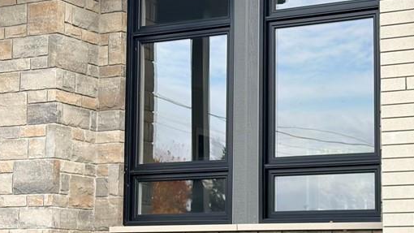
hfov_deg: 20.4
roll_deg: -2.3
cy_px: 130
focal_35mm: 105
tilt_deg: +6.1
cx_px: 225
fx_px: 1153
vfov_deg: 11.5
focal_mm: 6.86
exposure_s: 1/785
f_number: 1.78
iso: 80
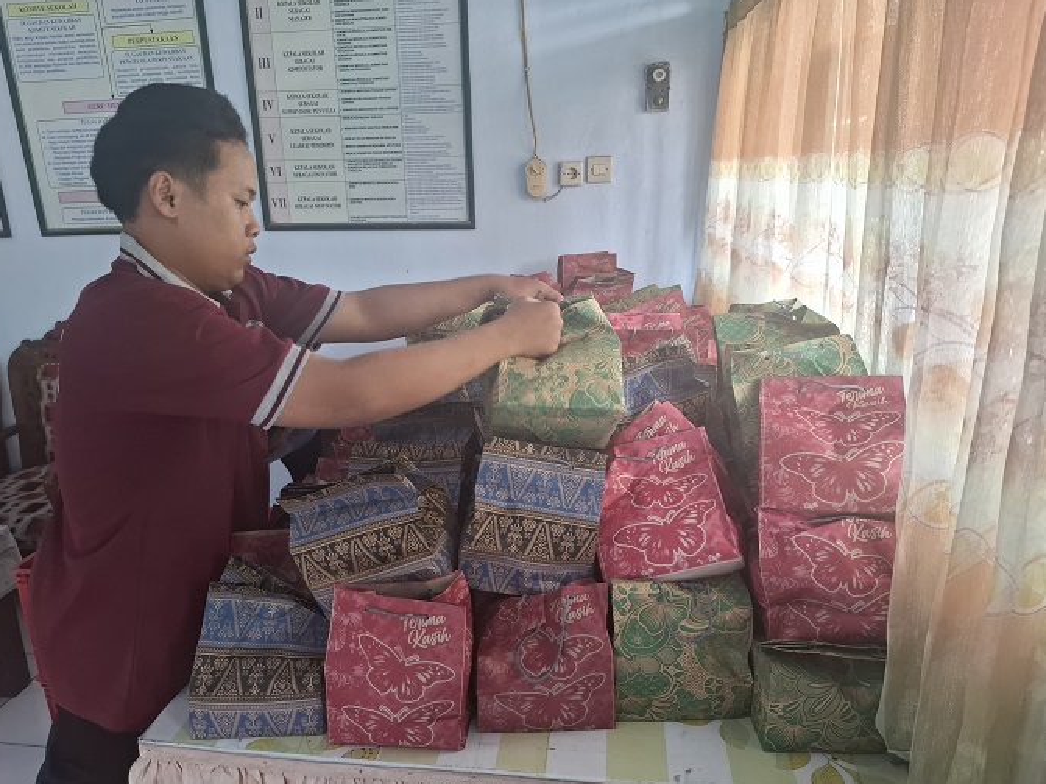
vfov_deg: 56.8
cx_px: 505
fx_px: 725
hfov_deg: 71.6
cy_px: 400
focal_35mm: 24
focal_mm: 5.54
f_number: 1.8
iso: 320
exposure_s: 1/50
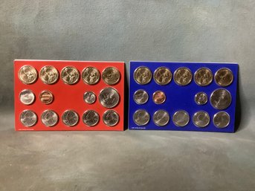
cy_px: 96
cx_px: 128
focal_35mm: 31
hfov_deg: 58.4
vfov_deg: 45.4
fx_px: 228
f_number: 2.4
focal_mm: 3.3
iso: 320
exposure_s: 1/50
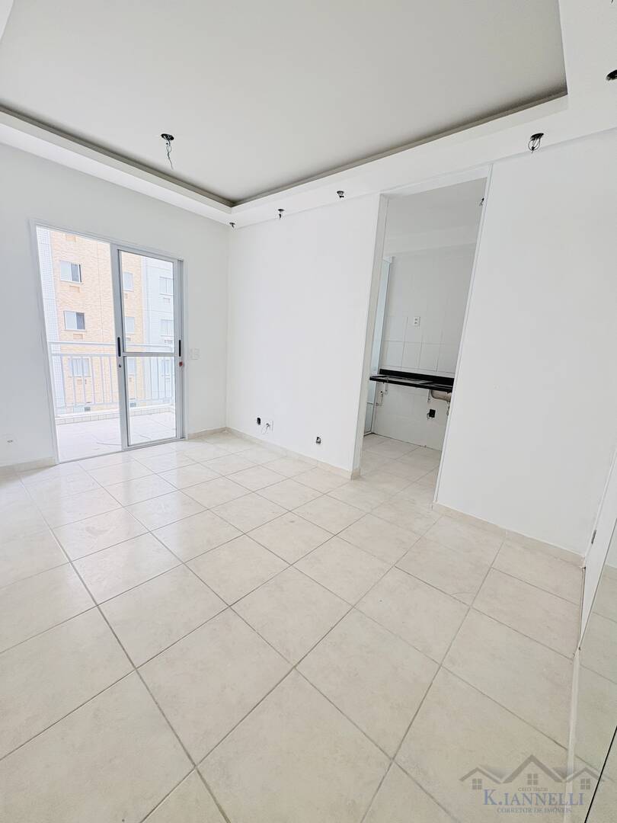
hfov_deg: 85.7
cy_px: 412
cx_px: 308
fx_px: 333
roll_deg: -4.3
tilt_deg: -12.7
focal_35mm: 14
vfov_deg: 102.1
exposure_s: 1/132
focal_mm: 2.22
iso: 64
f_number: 2.2
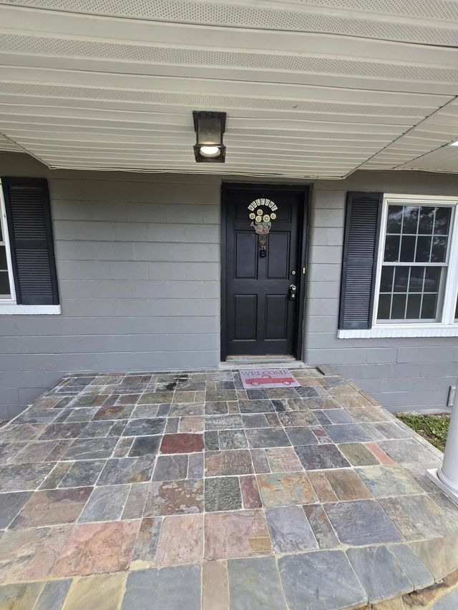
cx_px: 229
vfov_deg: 106.2
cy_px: 305
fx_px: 229
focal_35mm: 13
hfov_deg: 89.9
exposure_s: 1/132
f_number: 2.2
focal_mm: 1.7
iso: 25
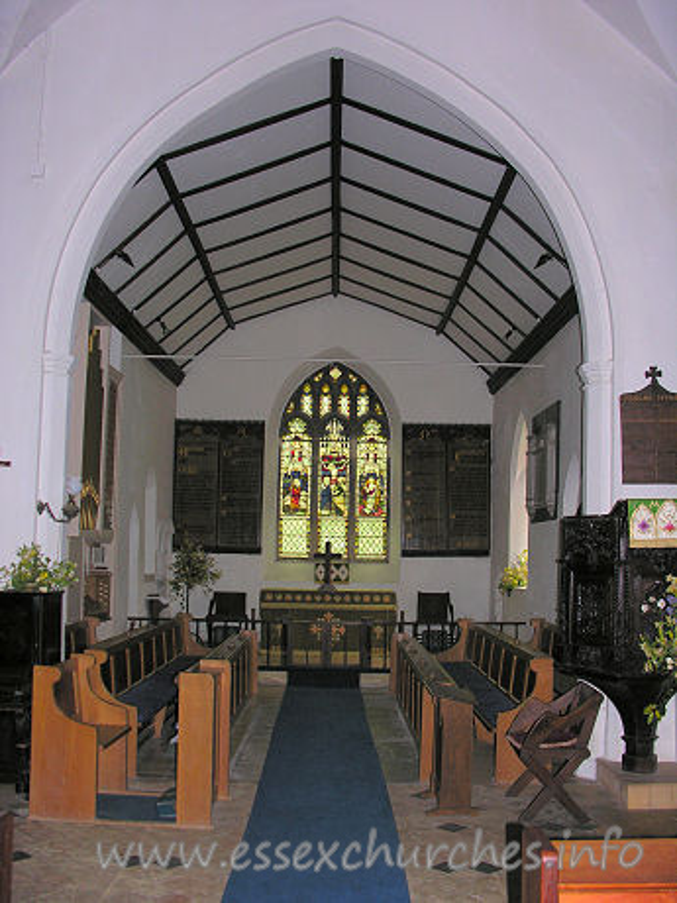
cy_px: 452
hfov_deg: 40.7
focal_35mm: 35
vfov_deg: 52.6
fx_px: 913
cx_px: 338
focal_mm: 8.9
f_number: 2.8
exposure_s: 1/60.1
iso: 131
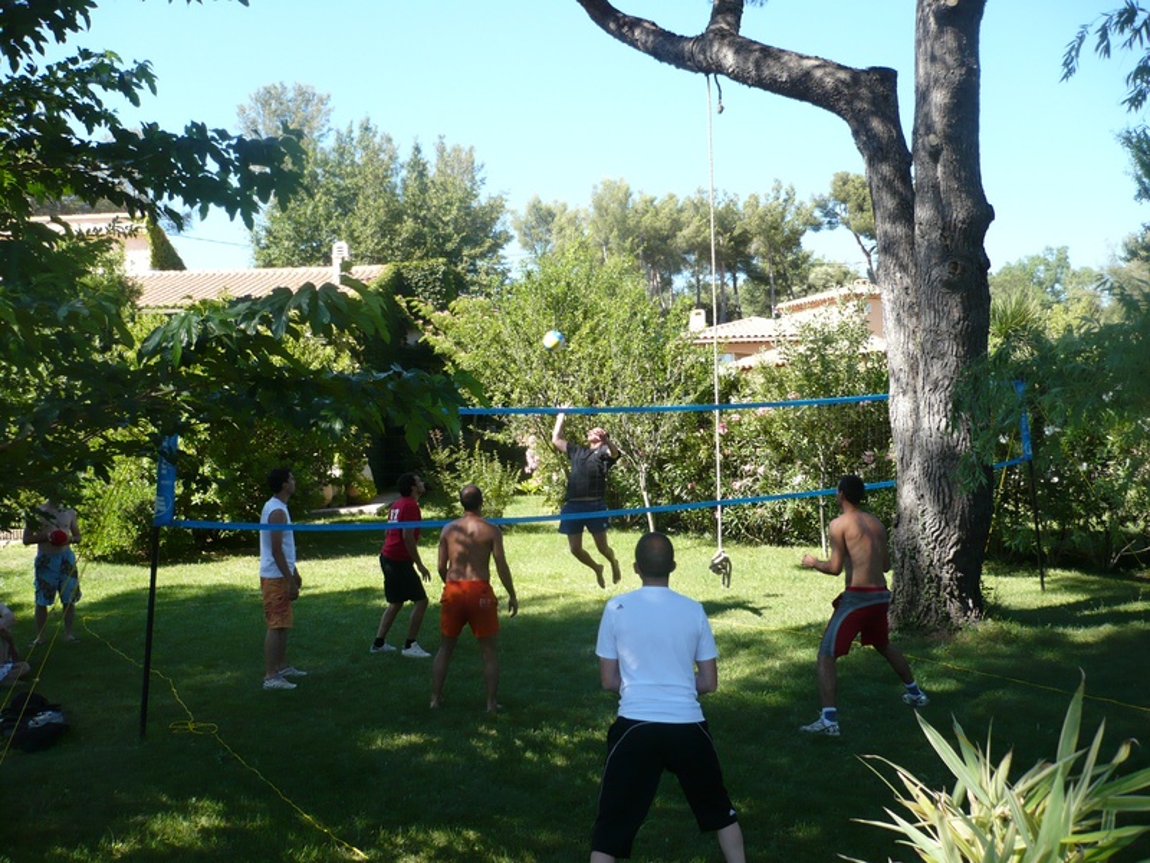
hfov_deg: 52.6
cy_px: 432
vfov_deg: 40.7
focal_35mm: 35
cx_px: 575
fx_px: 1163
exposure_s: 1/320
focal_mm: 5.8
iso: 100
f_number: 2.8
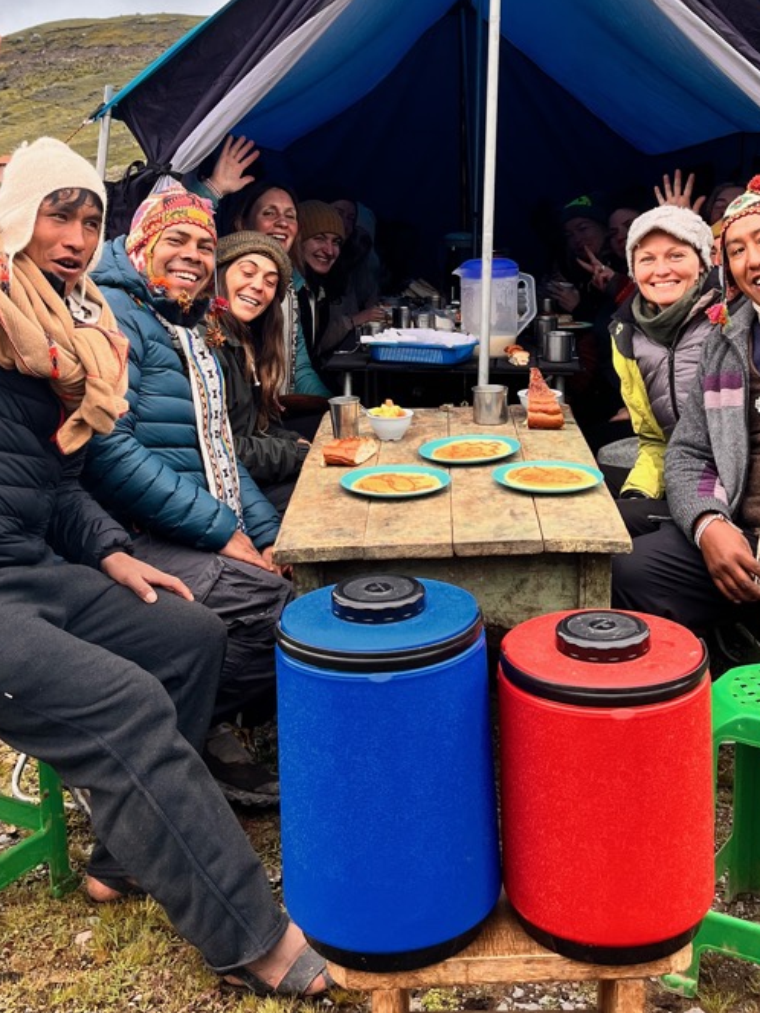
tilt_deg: -1.2
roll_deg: -1.1
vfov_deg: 39.1
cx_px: 418
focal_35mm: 47
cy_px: 223
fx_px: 1376
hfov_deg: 30.9
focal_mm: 5.1
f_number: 1.6
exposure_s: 1/1066
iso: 50
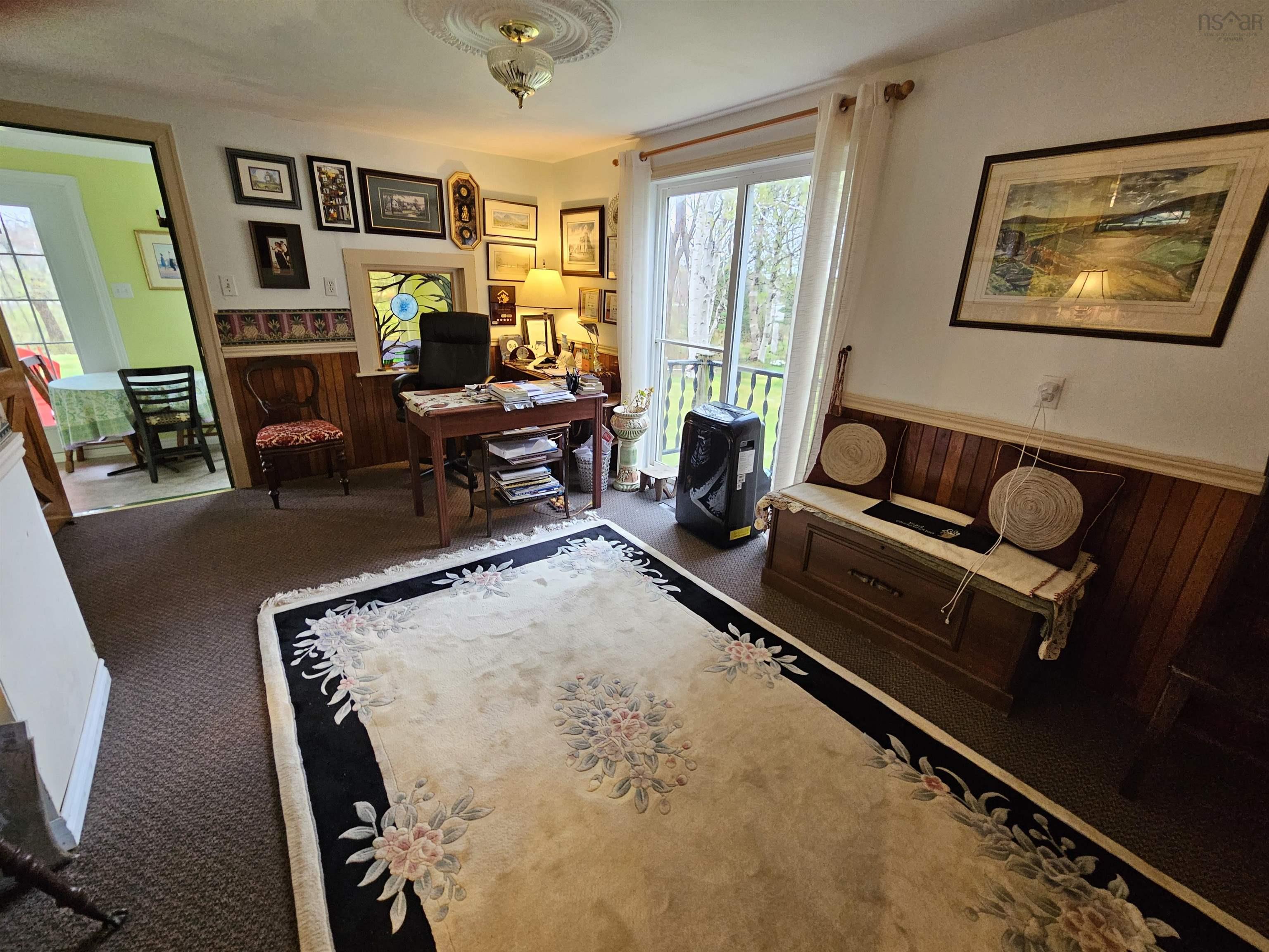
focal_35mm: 13
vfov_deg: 89.9
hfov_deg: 106.2
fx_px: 477
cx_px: 634
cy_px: 476
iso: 400
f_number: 2.2
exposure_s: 1/60
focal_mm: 2.2
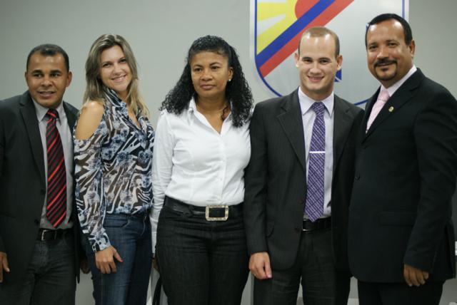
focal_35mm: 82
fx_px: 1048
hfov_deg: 24.6
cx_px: 228
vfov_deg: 16.6
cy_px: 152
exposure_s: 1/40
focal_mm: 55
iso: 400
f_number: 4
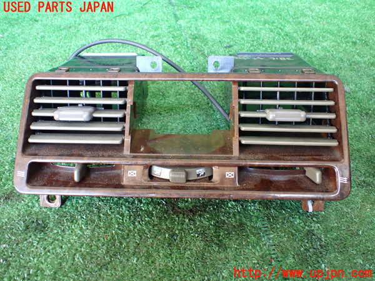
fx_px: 325
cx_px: 188
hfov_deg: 60.0
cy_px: 140
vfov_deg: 46.8
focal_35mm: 30
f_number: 2.3
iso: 800
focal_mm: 5.4
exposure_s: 1/100
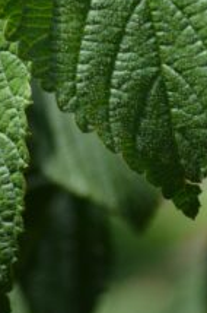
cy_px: -94
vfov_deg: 3.1
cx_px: 115
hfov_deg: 2.0
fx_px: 5832
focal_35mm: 674
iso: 250
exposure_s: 1/500
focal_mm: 160
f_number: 5.6
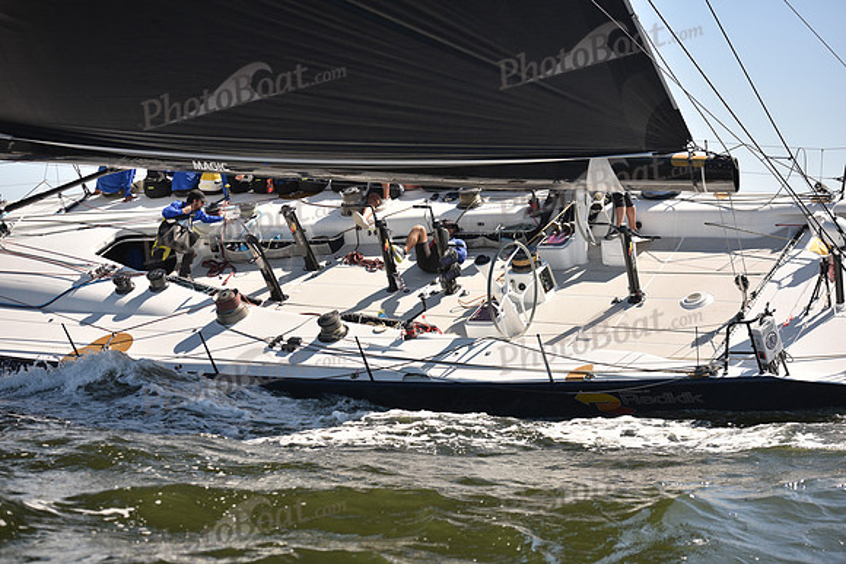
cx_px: 423
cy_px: 282
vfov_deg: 19.5
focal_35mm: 70
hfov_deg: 28.8
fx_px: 1645
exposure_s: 1/1000
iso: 250
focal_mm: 70
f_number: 4
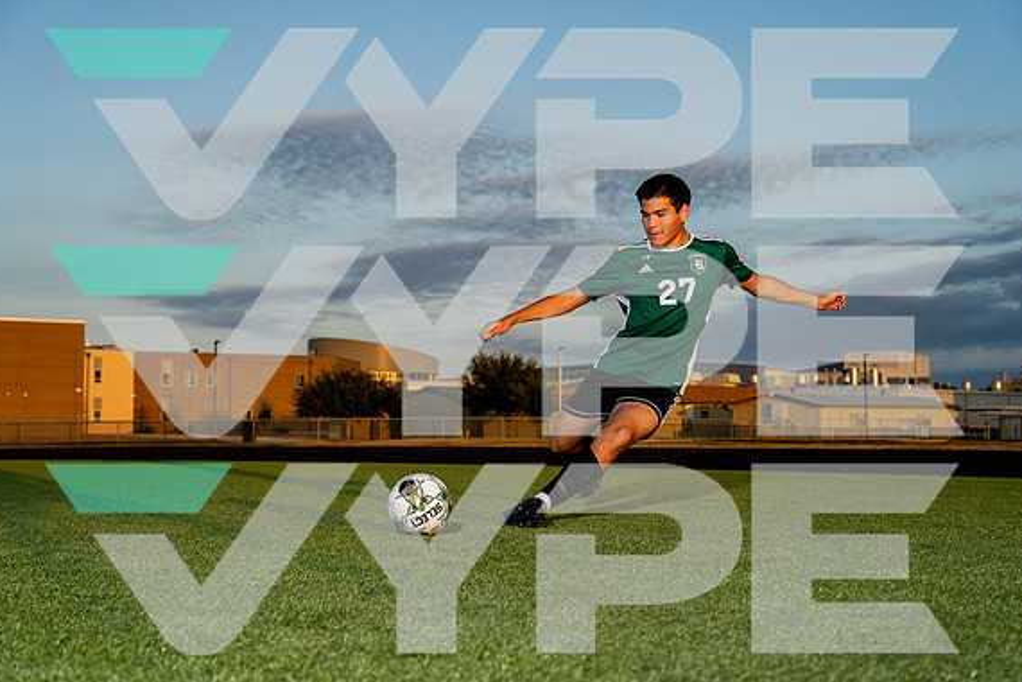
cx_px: 507
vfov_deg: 27.5
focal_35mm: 49
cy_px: 342
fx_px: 1391
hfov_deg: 40.3
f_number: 4.5
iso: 200
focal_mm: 47
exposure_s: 1/1250
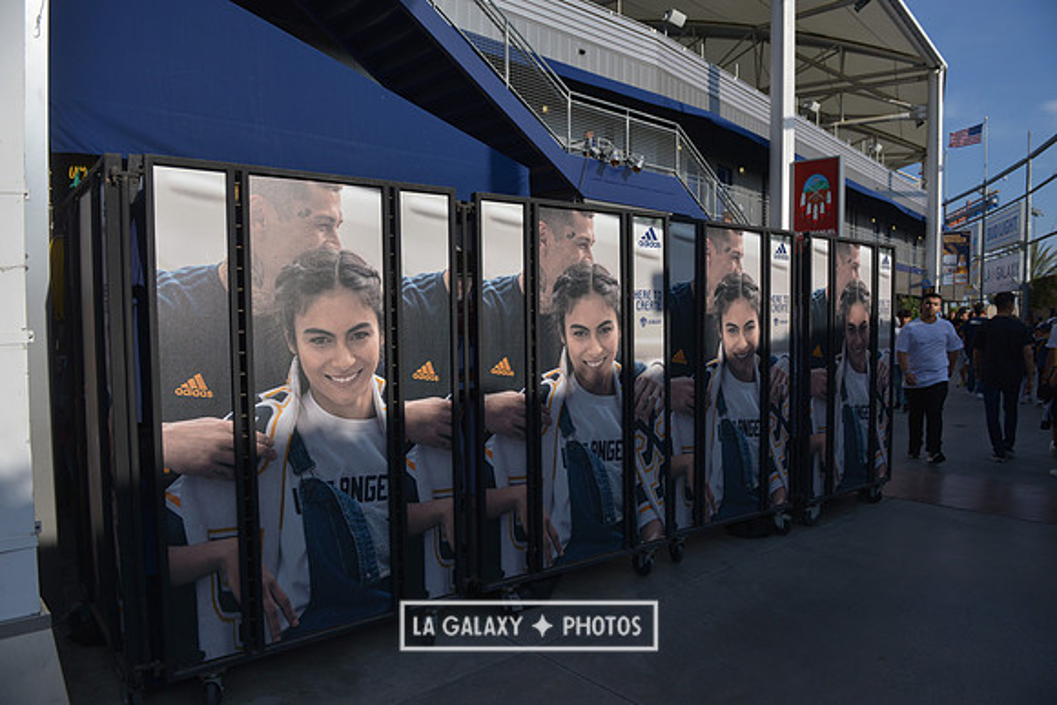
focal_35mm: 24
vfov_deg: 53.2
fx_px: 705
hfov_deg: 73.7
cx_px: 528
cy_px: 352
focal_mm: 24
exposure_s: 1/3200
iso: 200
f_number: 4.5
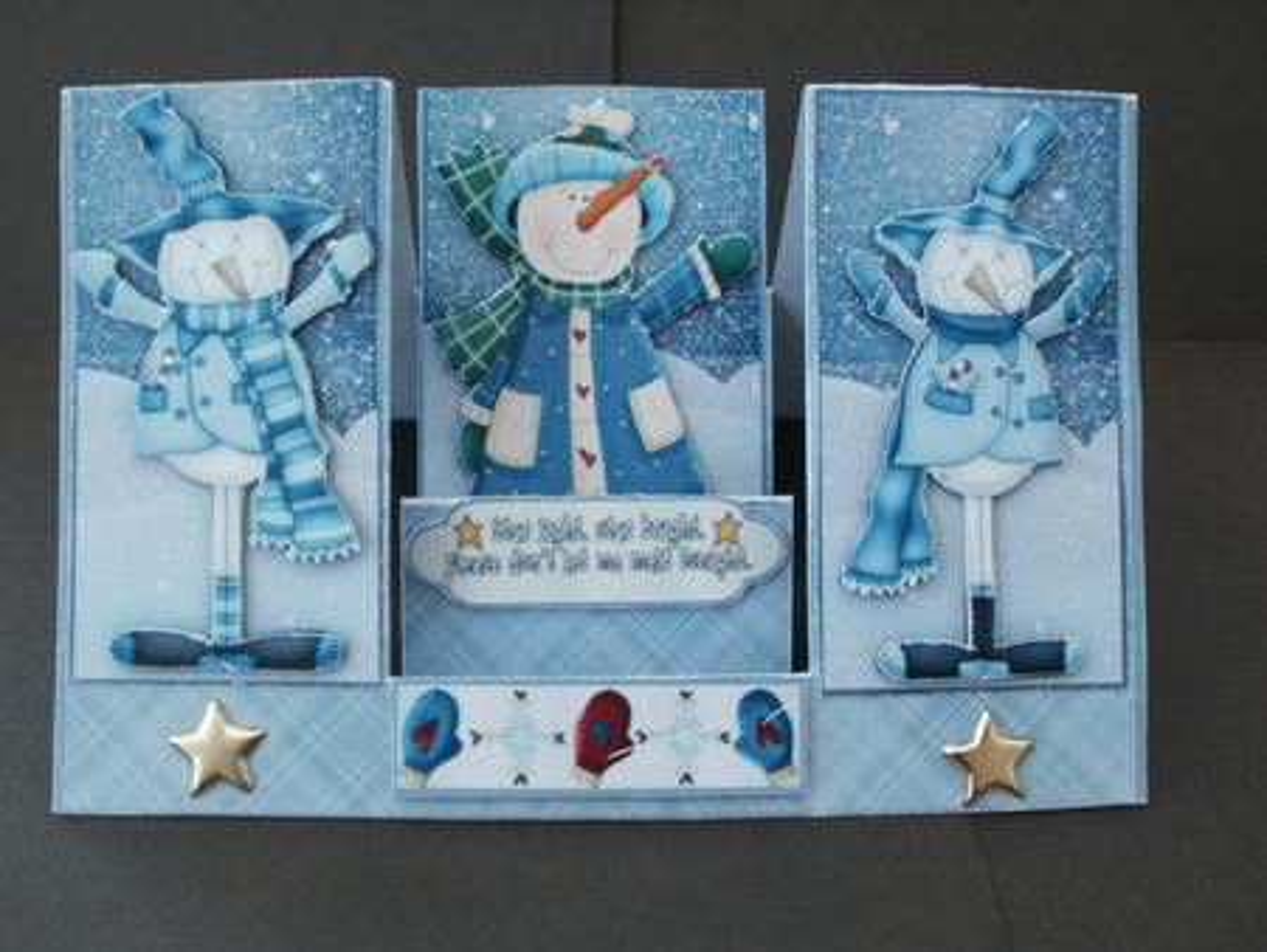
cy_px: 476
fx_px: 1611
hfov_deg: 42.9
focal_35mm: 44
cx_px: 634
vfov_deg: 32.9
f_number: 4
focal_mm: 7.7
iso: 125
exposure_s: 1/13
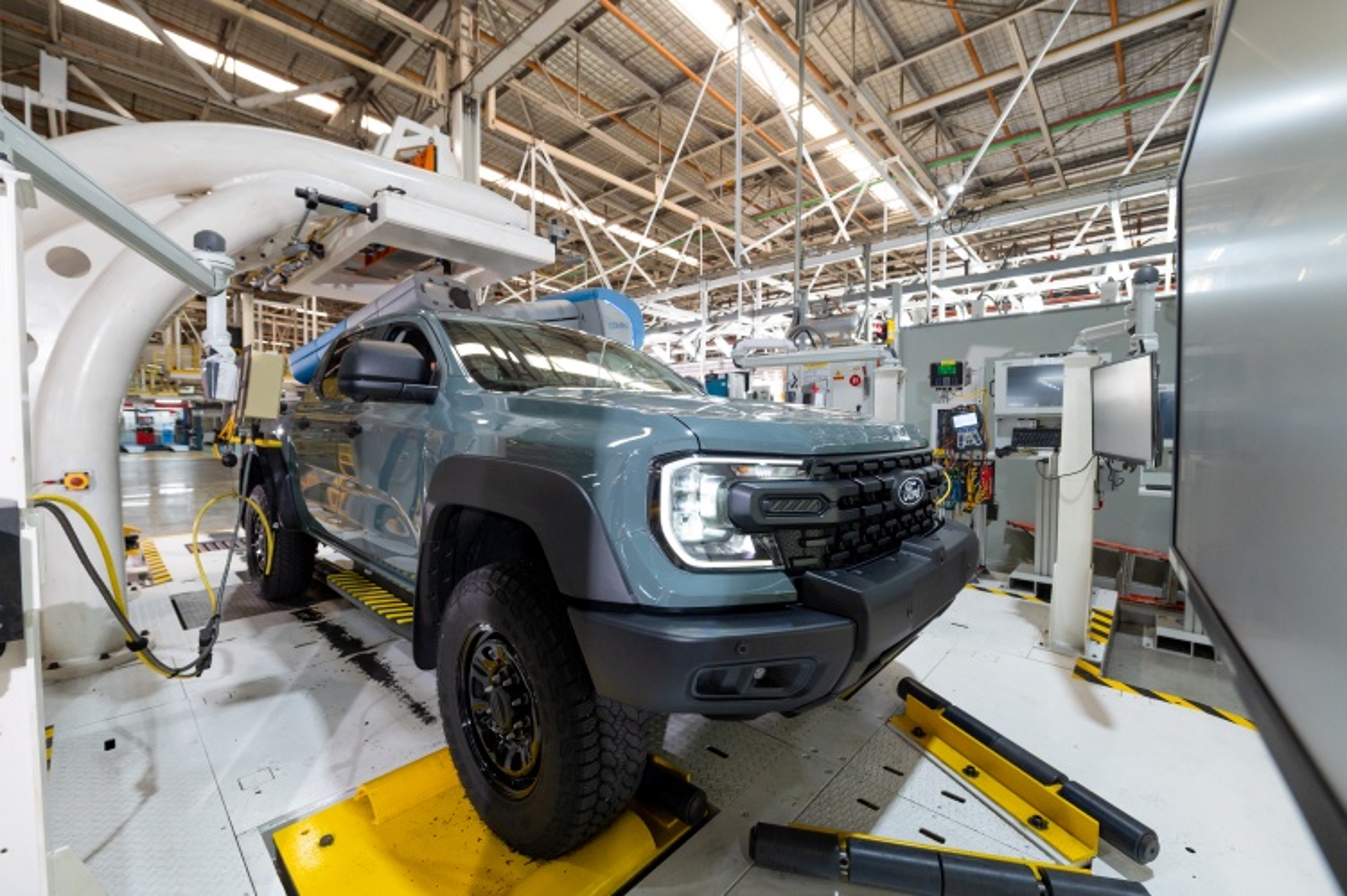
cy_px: 448
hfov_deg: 104.3
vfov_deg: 81.1
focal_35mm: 14
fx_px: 523
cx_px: 674
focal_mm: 14
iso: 1600
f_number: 5
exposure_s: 1/125
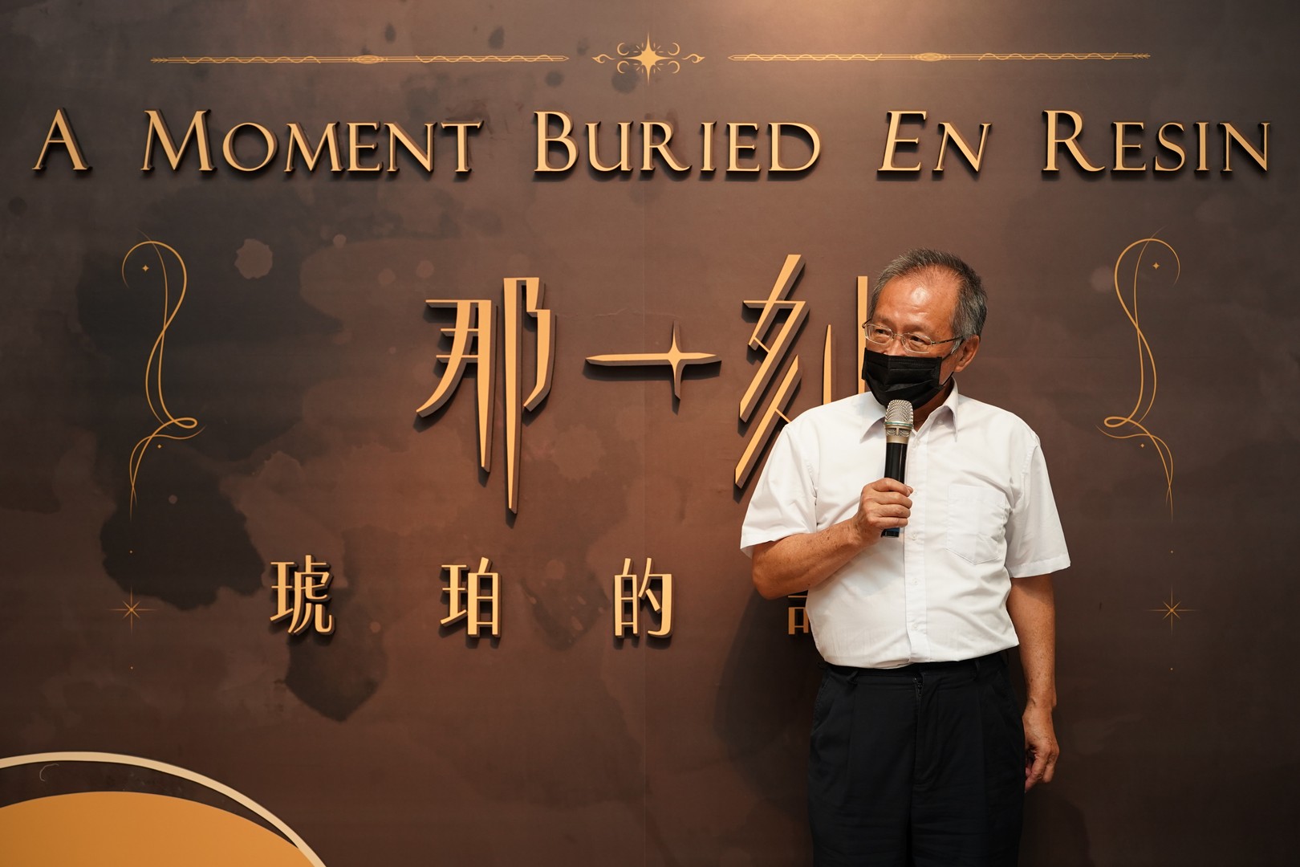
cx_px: 650
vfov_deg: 25.5
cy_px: 434
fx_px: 1914
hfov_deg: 37.5
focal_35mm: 53
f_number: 2.8
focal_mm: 53
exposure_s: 1/160
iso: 800
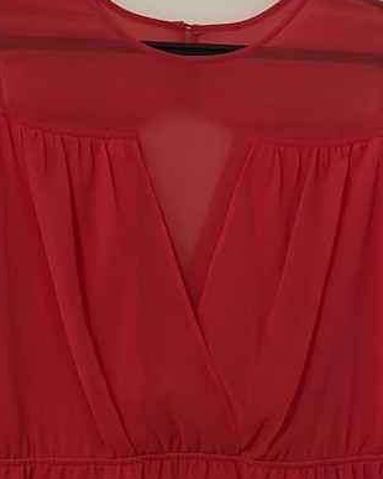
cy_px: 529
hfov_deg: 12.7
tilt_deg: -9.2
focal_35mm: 121
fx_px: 1713
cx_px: 135
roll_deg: -0.8
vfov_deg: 15.5
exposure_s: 1/25
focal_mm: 6.86
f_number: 1.78
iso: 800
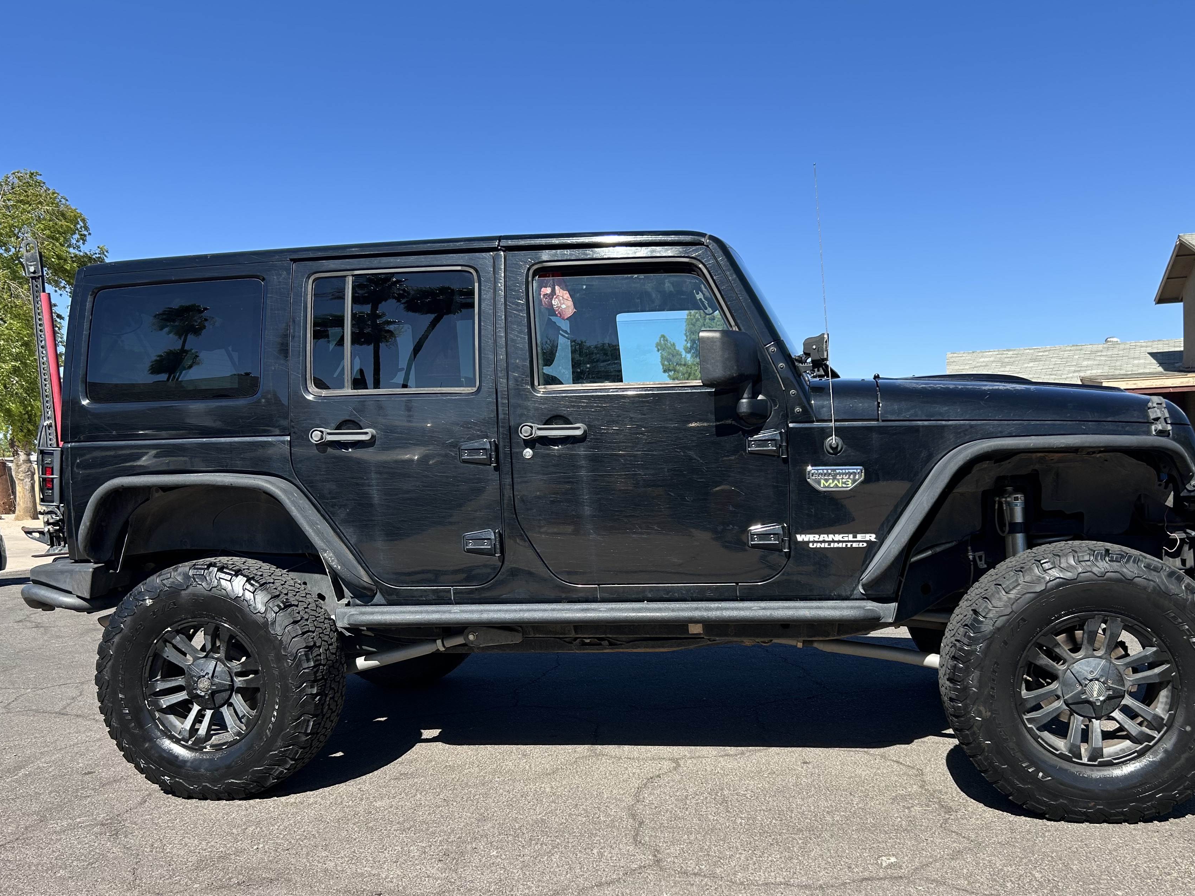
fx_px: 1070
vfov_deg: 45.3
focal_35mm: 31
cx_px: 632
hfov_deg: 58.3
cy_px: 510
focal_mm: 5.7
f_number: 1.5
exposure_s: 1/2513
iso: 50
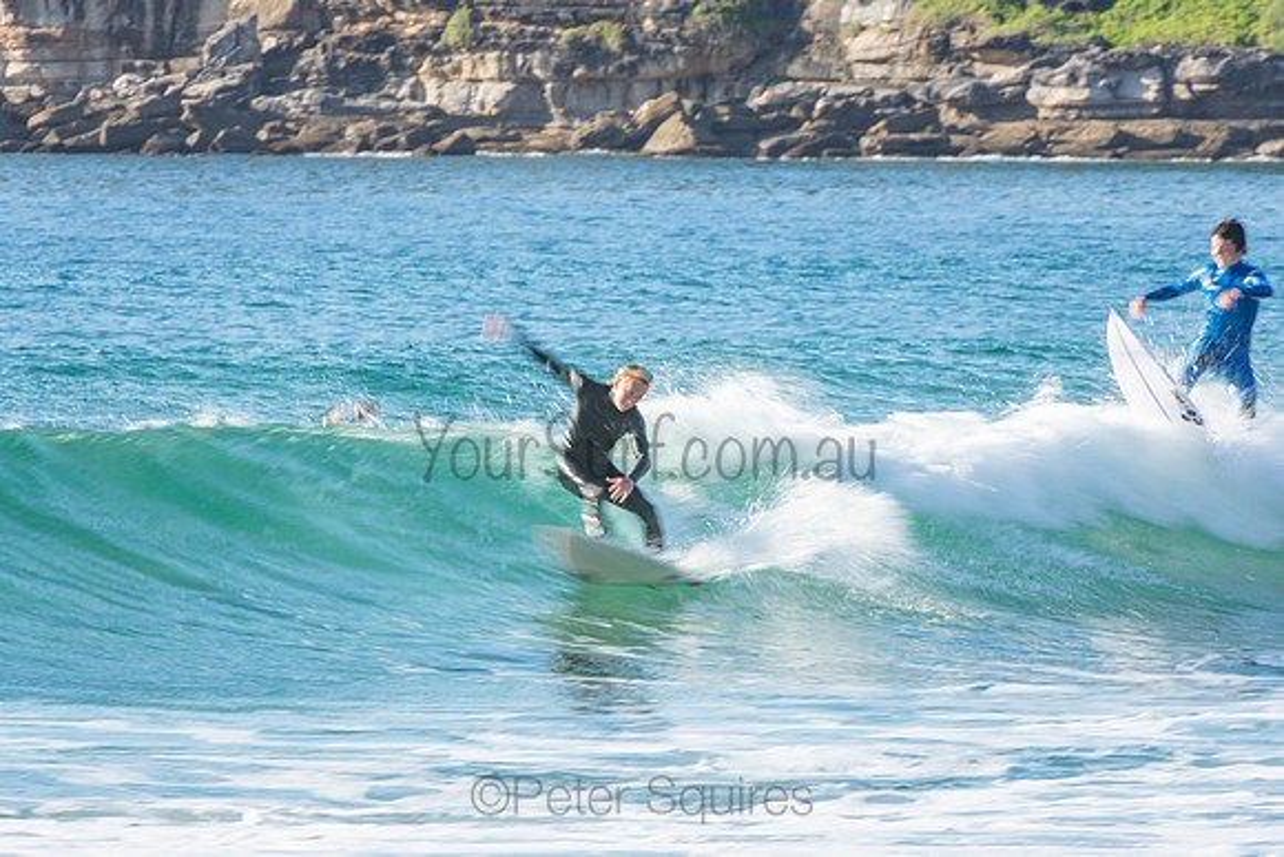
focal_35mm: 600
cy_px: 428
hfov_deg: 3.4
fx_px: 21404
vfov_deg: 2.3
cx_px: 642
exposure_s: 1/30
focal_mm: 400
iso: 100
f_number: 18
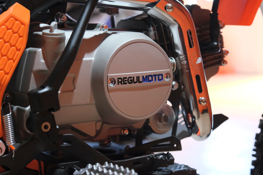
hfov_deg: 26.6
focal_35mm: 76
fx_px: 555
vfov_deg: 18.0
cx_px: 132
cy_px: 88
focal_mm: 50.5
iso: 1600
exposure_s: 1/100
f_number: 4
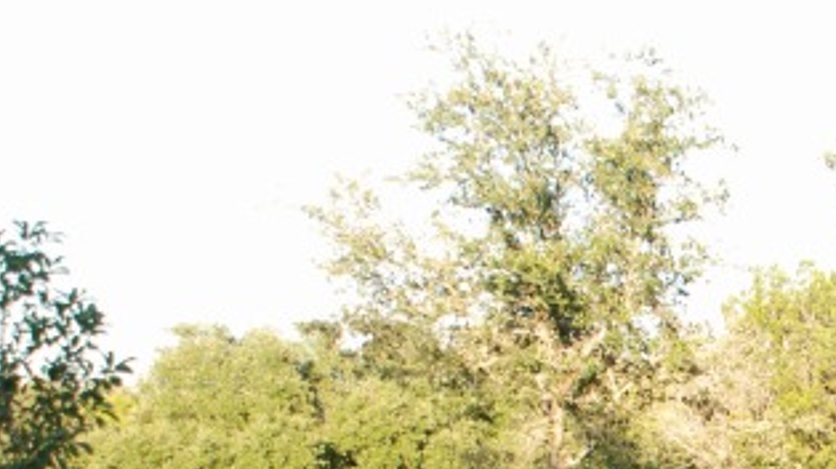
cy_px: 700
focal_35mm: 124
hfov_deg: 16.5
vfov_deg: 9.5
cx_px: 1025
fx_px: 2754
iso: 100
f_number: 4.5
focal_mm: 31
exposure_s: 1/80
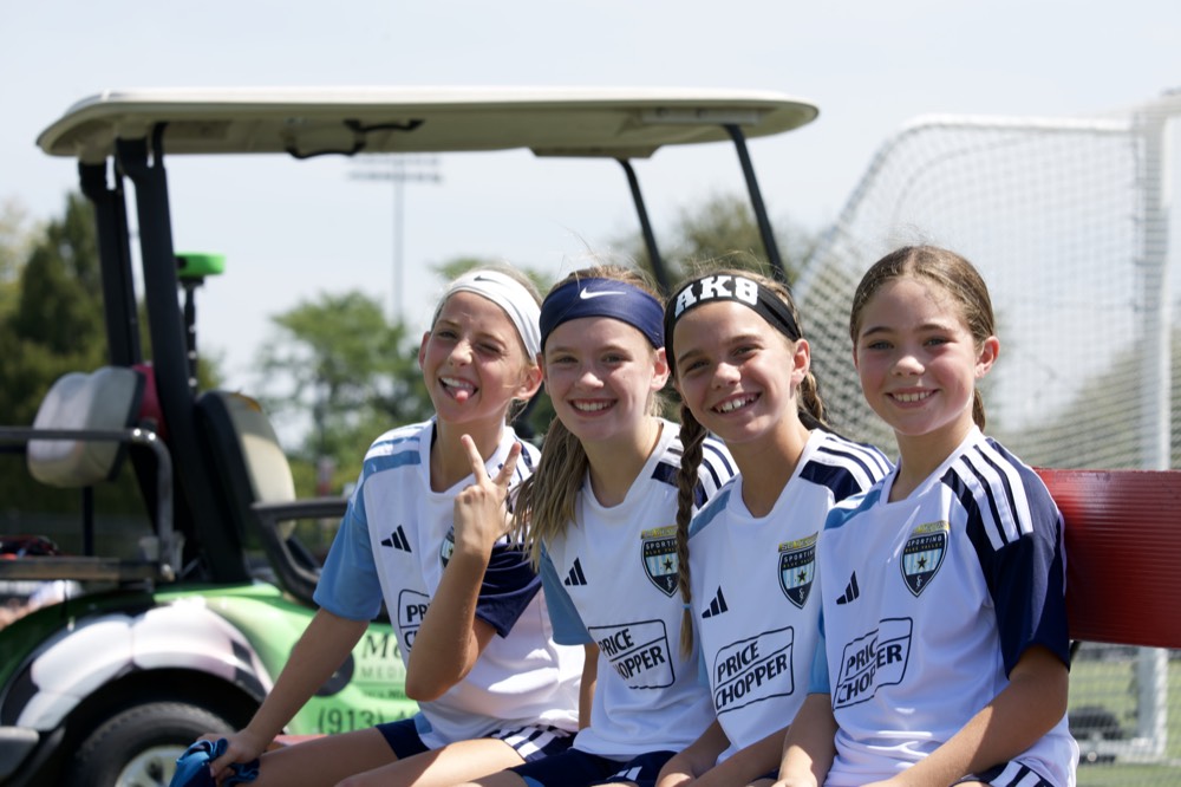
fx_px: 4755
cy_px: 394
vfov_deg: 9.5
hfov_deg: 14.2
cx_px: 590
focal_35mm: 145
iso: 220
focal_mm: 145
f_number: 10
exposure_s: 1/320
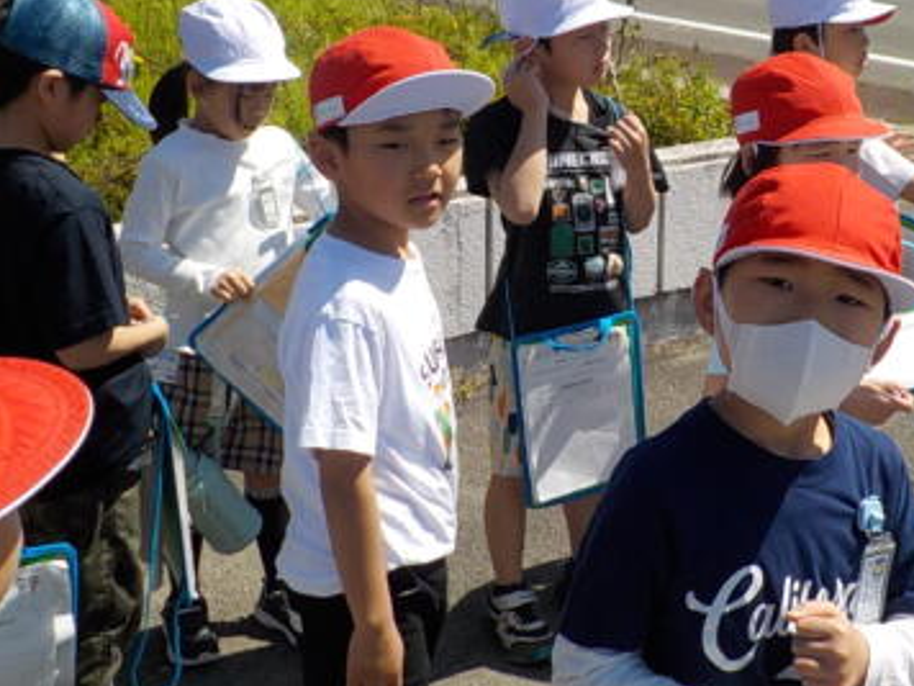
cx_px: 614
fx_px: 1426
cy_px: 262
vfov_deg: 27.0
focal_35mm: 54
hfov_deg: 35.2
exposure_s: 1/1250
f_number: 3.3
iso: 125
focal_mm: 4.1
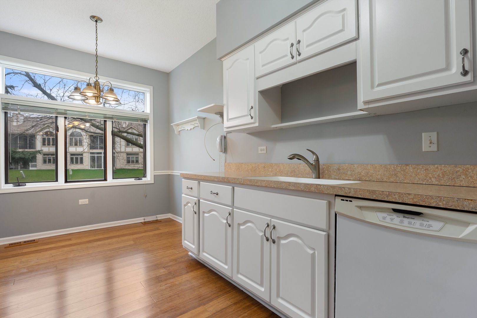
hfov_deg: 95.0
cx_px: 238
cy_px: 159
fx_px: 219
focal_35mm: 16
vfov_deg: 72.1
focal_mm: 16.5
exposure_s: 1/6
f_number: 8
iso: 250
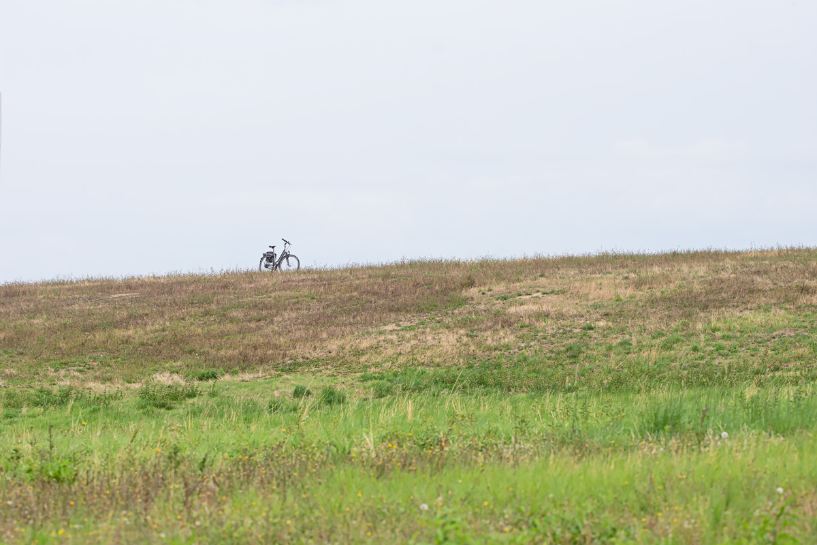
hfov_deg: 9.1
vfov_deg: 6.1
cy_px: 272
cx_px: 408
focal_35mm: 225
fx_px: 5106
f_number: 7.1
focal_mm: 150
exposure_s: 1/500
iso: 280
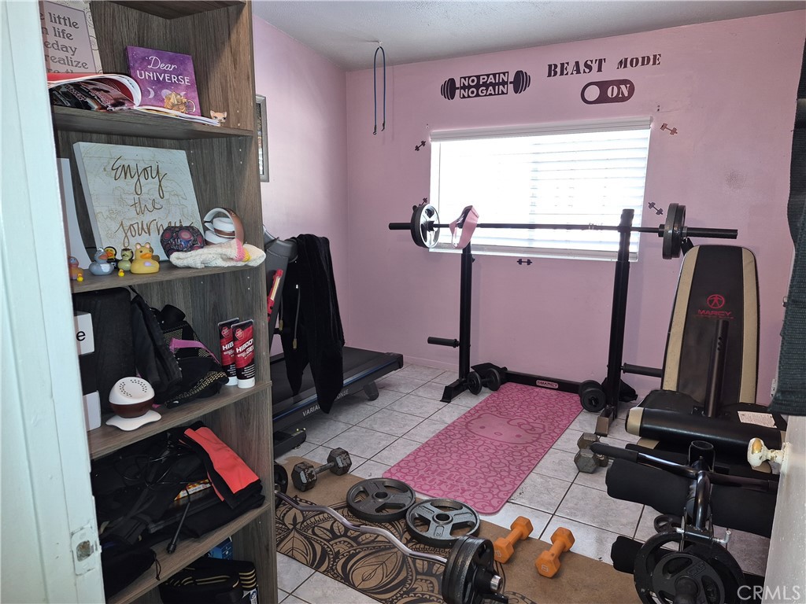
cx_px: 403
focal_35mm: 23
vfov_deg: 58.9
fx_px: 536
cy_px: 302
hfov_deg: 73.9
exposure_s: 1/24
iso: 100
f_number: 1.8
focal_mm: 5.4
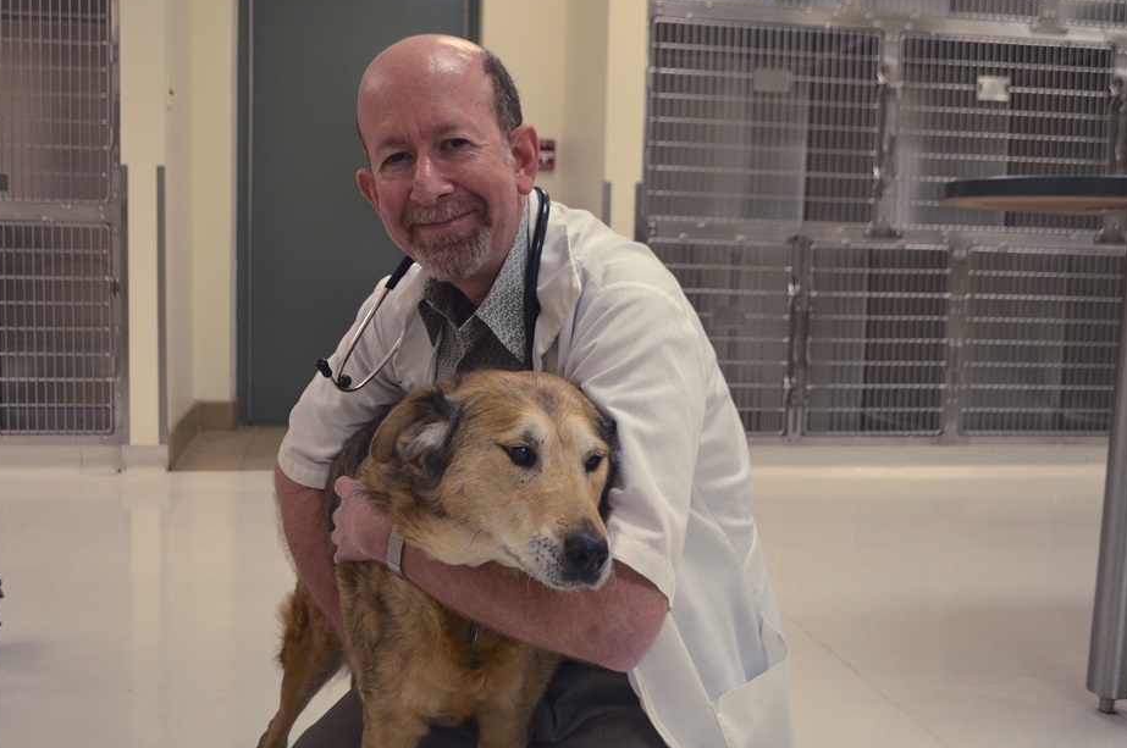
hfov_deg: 49.6
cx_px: 534
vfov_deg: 34.1
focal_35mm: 39
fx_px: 1219
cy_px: 353
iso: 400
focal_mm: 24
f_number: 4
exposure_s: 1/60
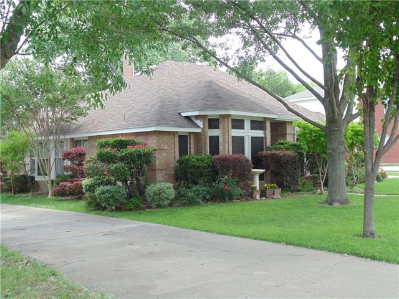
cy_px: 150
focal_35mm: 41
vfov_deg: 35.1
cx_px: 200
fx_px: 473
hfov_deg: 45.8
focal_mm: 7.4
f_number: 3.6
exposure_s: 1/100
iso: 80
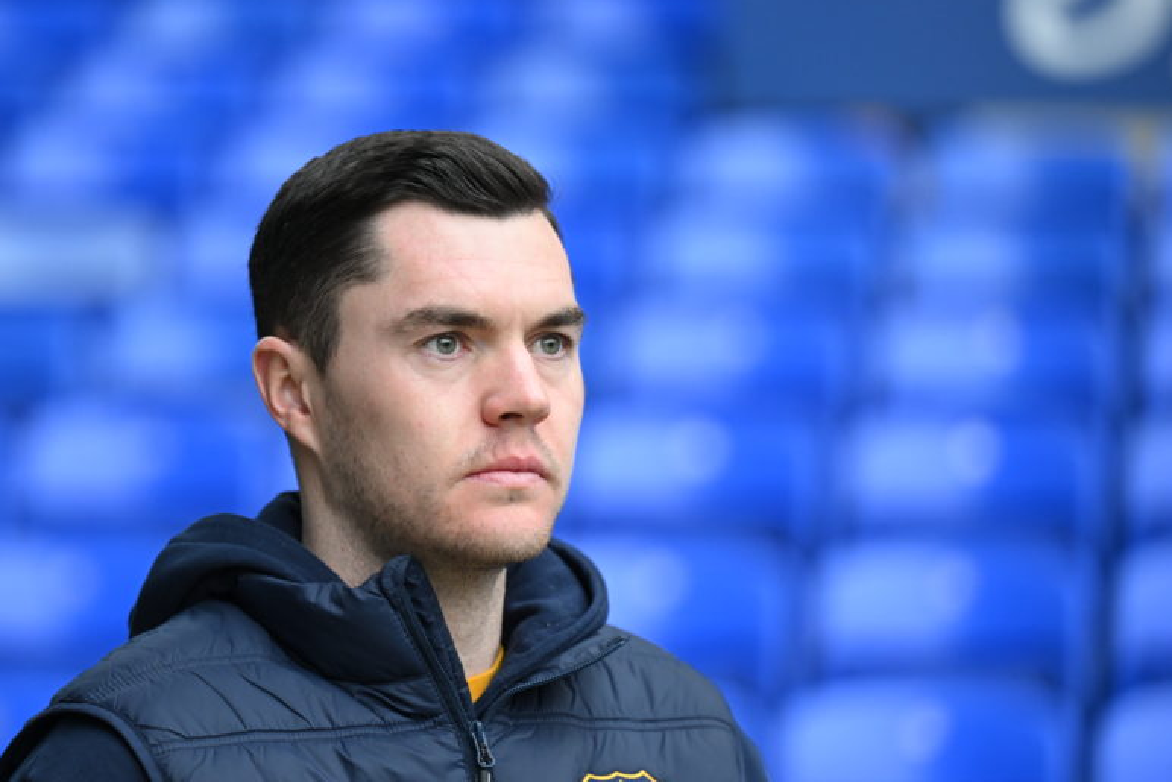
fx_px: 6479
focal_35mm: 199
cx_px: 486
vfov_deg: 6.9
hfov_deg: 10.3
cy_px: 414
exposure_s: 1/800
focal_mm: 150
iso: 1600
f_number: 2.8
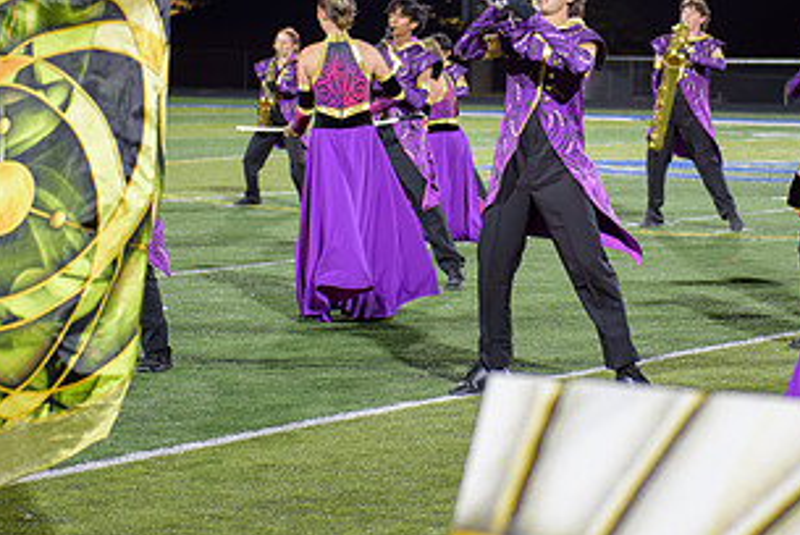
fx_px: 3181
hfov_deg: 14.3
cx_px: 506
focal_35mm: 143
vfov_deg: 9.6
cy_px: 106
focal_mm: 70
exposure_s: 1/400
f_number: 2.8
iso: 2500
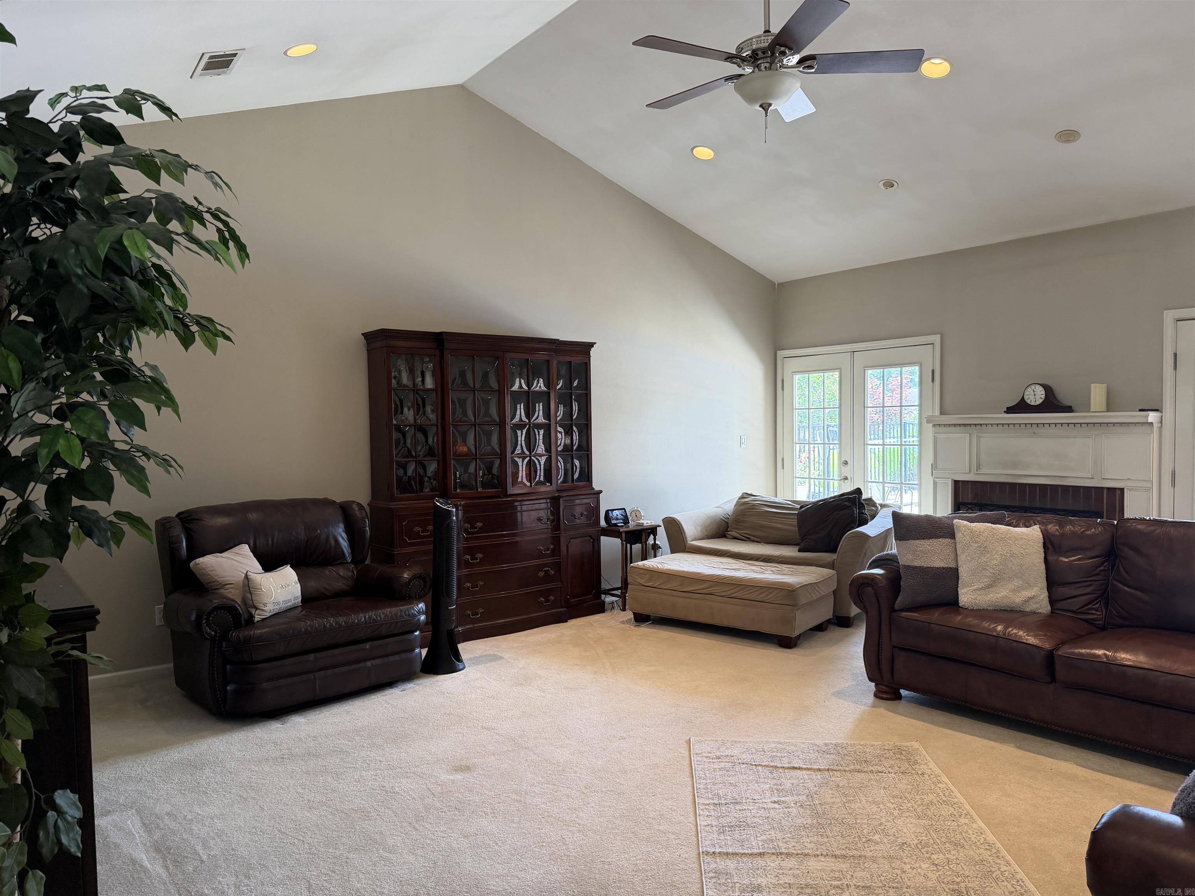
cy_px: 448
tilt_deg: -2.1
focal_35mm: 24
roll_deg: +1.1
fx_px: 829
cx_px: 598
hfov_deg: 71.6
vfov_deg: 56.8
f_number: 1.78
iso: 250
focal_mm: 6.76
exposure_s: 1/120
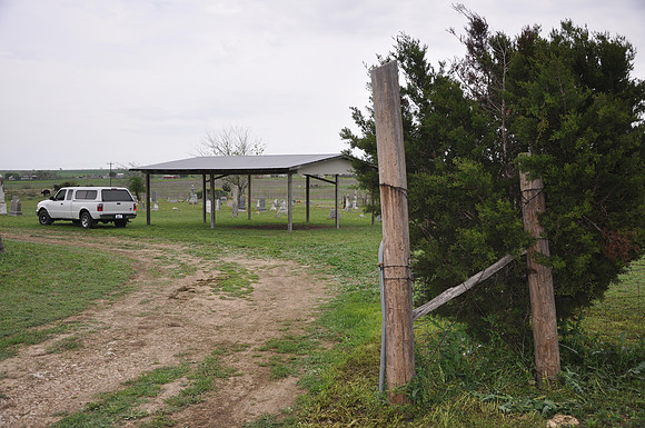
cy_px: 214
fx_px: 590
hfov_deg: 57.3
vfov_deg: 39.9
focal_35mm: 33
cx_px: 322
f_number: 4
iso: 200
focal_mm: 22
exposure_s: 1/200
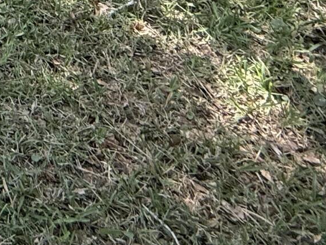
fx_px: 688
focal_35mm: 73
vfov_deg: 14.0
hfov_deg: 18.1
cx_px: -327
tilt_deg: -14.4
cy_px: -344
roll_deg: +5.0
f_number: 2.2
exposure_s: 1/240
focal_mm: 2.22
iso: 50
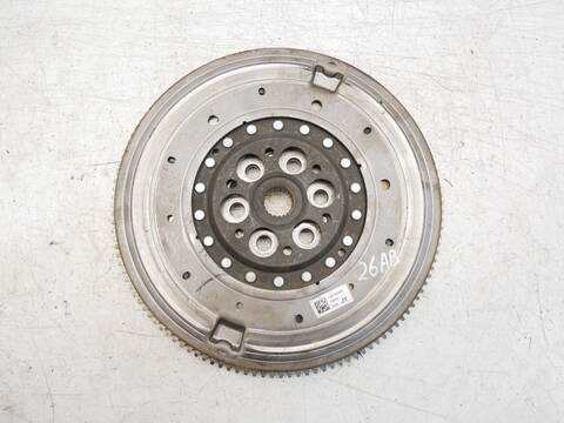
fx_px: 391
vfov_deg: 56.8
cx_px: 282
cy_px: 212
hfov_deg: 71.6
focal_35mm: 24
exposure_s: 1/60
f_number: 3.5
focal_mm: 12
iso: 500
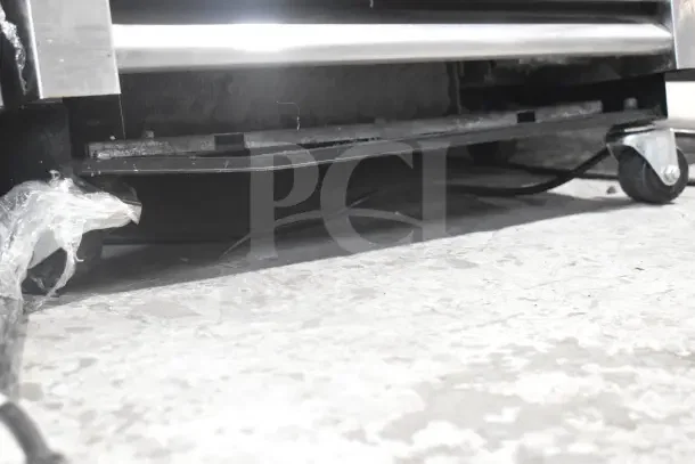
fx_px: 927
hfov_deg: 41.1
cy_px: 232
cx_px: 348
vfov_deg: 28.1
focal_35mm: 48
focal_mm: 32
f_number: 5
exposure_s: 1/160
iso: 6400
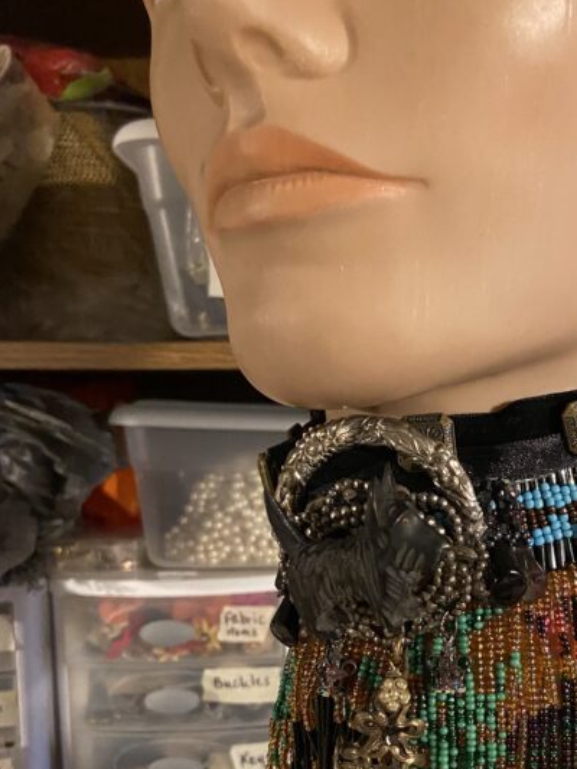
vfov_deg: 46.9
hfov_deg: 36.1
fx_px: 866
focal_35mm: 39
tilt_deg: -6.1
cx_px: 424
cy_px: 525
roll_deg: +1.1
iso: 640
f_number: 1.8
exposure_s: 1/30
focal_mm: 4.25
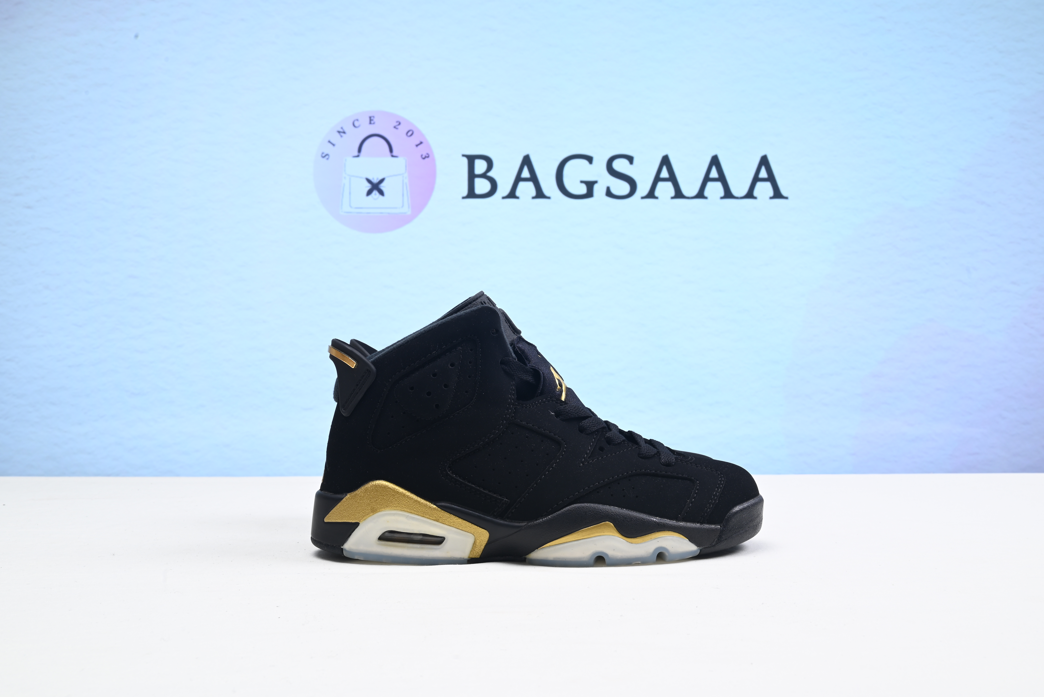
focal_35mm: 39
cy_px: 342
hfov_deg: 49.5
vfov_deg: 34.2
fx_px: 1131
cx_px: 525
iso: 100
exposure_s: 1/2
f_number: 16
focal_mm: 38
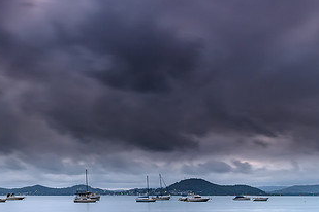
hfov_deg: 39.6
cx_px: 47
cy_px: 106
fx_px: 416
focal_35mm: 47
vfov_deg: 28.6
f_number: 6.3
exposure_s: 6
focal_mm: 16
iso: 400
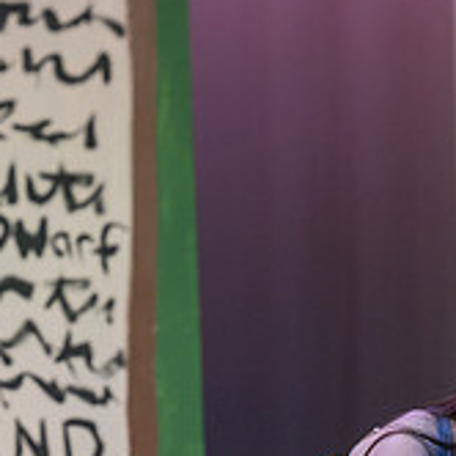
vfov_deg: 3.9
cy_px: 54
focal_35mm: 447
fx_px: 6662
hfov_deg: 3.9
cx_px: -148
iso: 320
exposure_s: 1/320
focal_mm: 120
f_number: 2.8
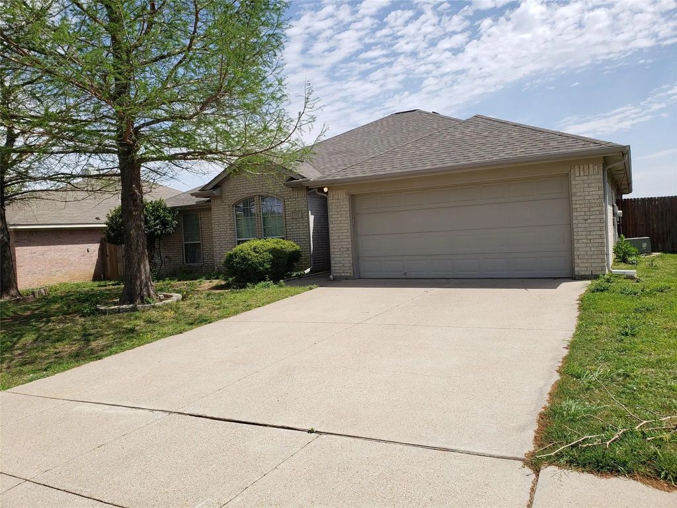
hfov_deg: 67.3
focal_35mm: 26
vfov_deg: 53.1
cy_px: 254
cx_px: 338
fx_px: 508
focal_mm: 4.3
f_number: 2.4
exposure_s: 1/1505
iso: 50
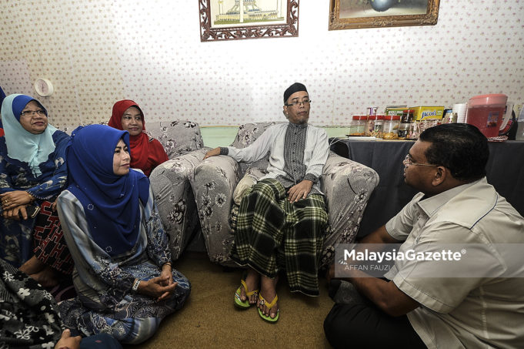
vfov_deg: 81.1
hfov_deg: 104.3
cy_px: 174
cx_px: 262
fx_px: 204
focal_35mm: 14
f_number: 4
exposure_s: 1/250
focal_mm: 14
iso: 1600
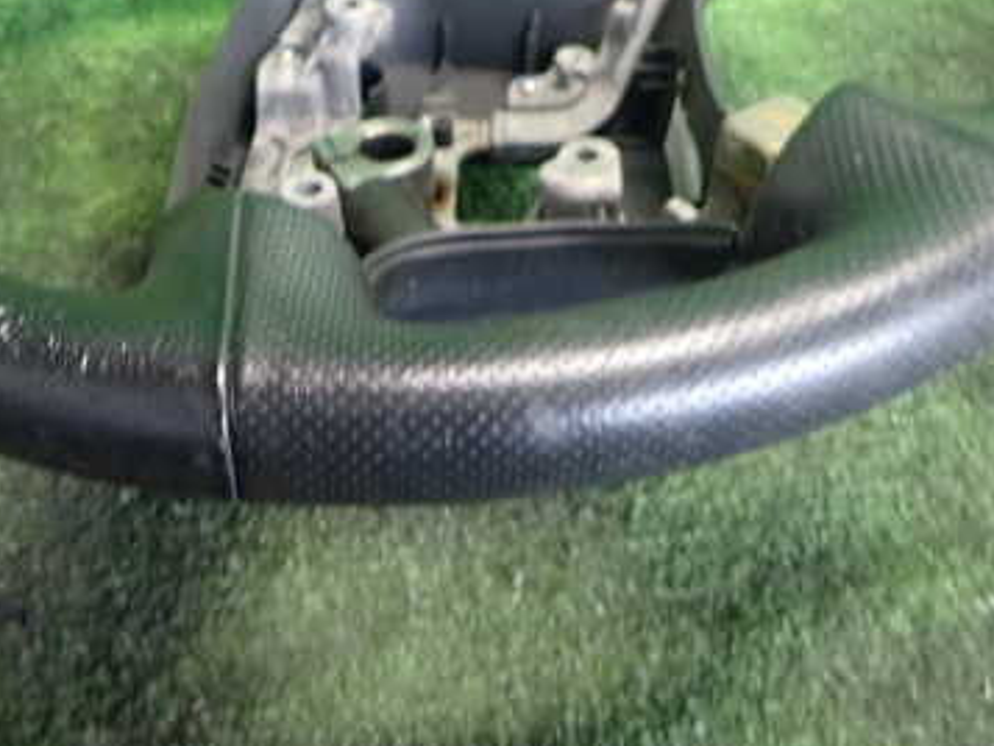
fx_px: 1206
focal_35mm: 42
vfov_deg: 34.1
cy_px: 256
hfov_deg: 44.1
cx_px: 323
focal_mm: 4.5
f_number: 2
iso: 800
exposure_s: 1/30
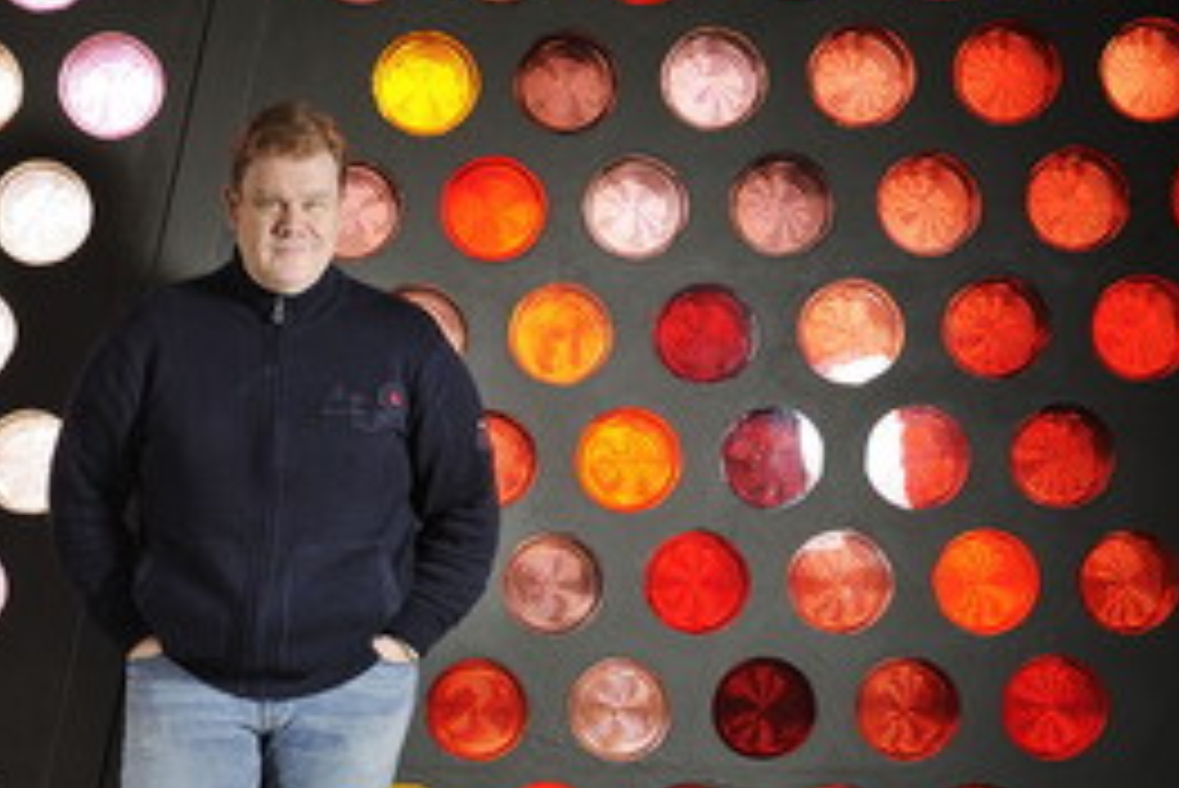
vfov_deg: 24.2
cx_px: 272
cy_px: 644
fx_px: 1802
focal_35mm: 55
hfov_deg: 35.3
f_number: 4
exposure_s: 1/100
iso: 400
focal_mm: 32
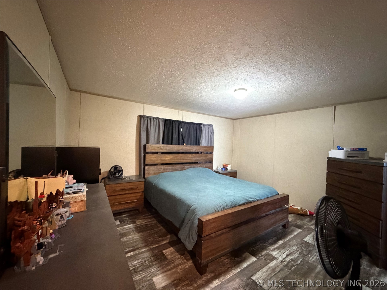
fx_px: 157
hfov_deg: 102.1
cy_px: 145
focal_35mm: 14
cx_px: 194
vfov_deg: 85.7
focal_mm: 2.22
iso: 1000
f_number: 2.2
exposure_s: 1/40
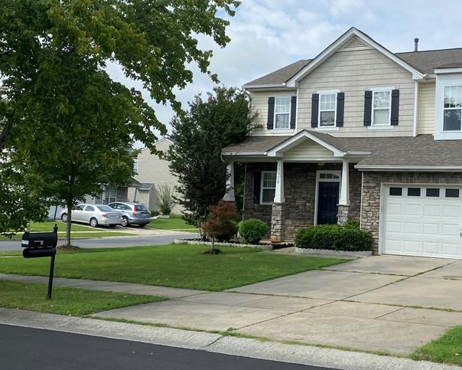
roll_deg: -2.5
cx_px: 385
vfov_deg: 34.9
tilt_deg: +2.5
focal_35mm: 43
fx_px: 588
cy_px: 176
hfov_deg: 40.7
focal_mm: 4.25
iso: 32
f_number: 1.8
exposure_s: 1/3731
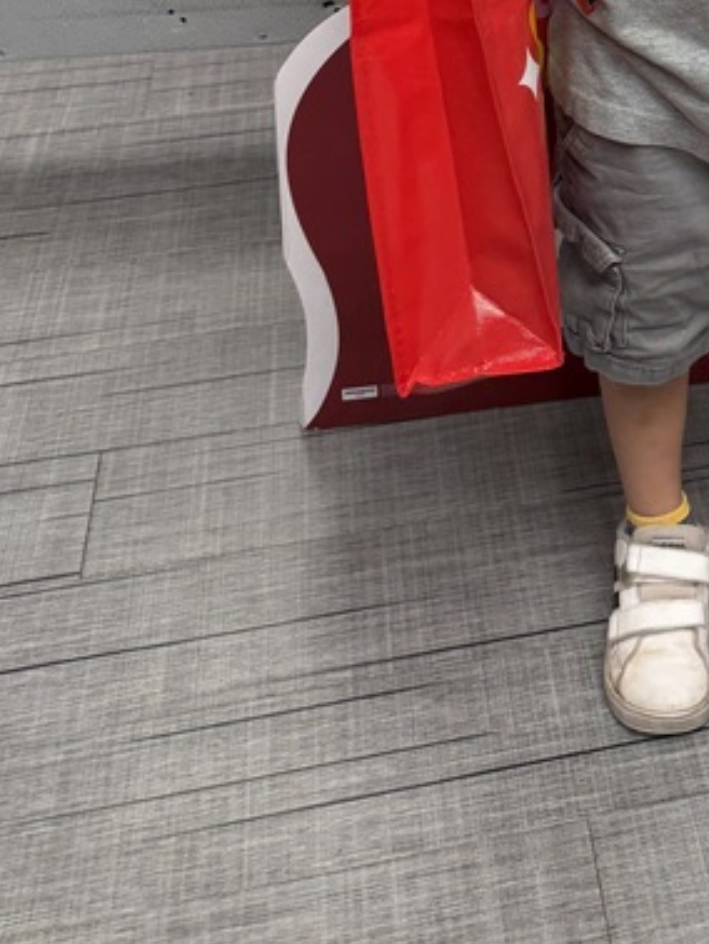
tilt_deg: -17.0
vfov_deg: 26.5
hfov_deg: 21.3
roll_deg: +0.0
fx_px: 1773
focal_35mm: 65
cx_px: 816
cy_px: -182
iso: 125
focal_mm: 6.76
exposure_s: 1/120
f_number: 1.78
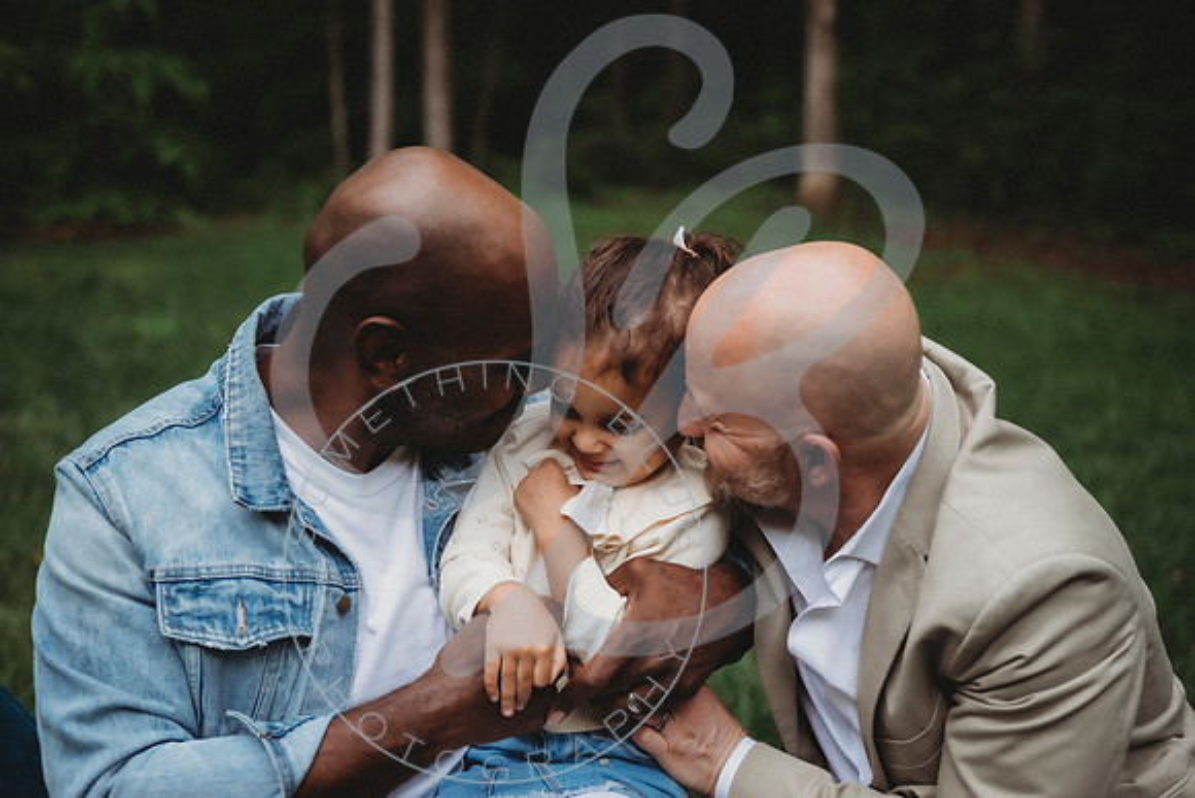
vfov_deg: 24.2
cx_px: 598
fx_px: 1860
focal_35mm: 56
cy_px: 430
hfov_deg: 35.6
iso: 100
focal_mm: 52
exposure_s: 1/200
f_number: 2.8
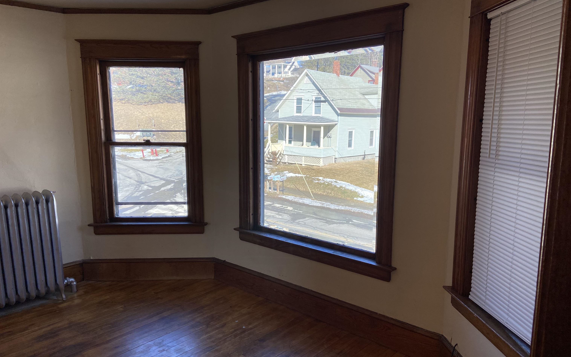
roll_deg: -1.6
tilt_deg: -10.2
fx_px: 436
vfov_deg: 44.5
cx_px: 289
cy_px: 189
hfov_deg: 66.5
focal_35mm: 28
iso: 32
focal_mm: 4.25
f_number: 1.8
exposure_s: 1/446
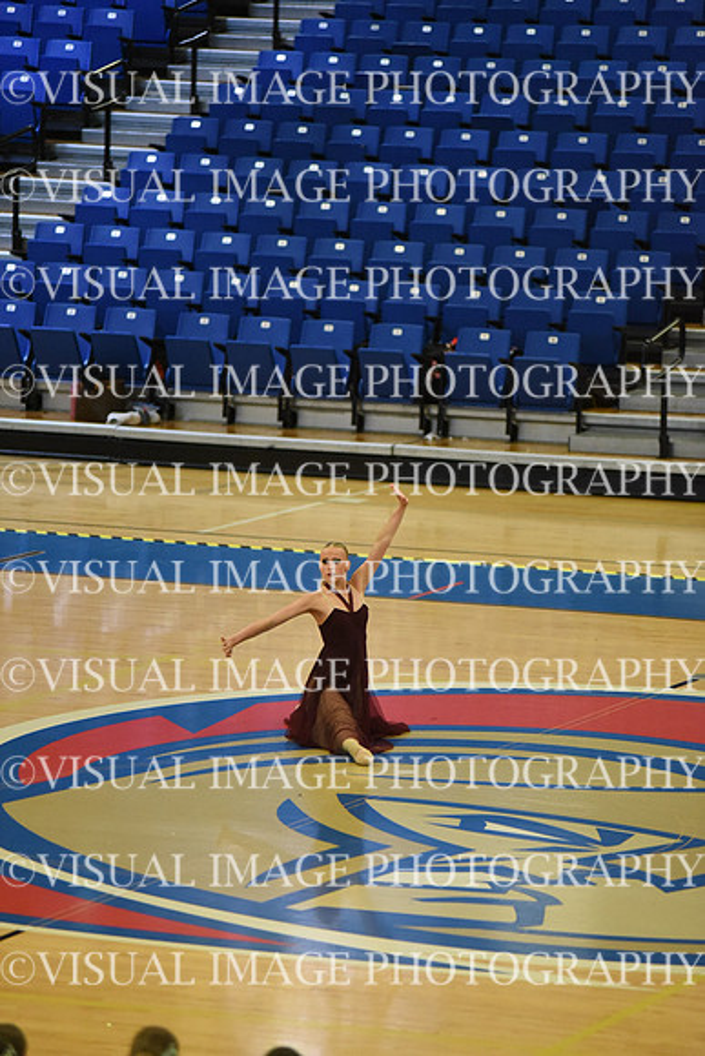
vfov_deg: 10.3
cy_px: 528
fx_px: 5871
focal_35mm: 200
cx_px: 352
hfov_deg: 6.9
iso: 8000
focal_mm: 200
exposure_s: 1/1000
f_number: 2.8
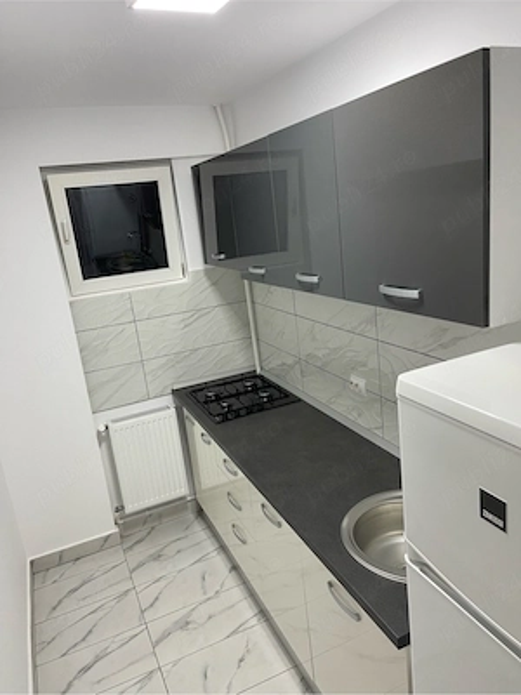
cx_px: 260
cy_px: 348
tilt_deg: -16.3
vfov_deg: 67.3
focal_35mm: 26
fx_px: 522
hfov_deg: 53.1
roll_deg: +7.6
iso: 125
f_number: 1.6
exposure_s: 1/87
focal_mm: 5.1
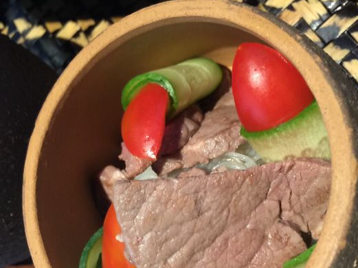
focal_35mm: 39
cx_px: 186
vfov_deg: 36.5
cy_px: 173
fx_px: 403
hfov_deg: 47.9
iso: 125
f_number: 2.2
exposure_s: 1/8
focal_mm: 4.15
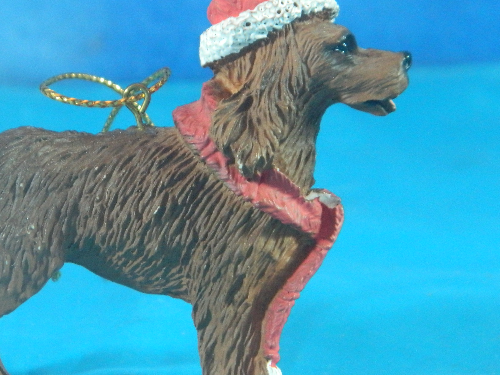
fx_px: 2441
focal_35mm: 169
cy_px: 192
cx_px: 135
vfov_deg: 8.8
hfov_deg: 11.7
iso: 400
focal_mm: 18.6
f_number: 4.5
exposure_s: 1/15
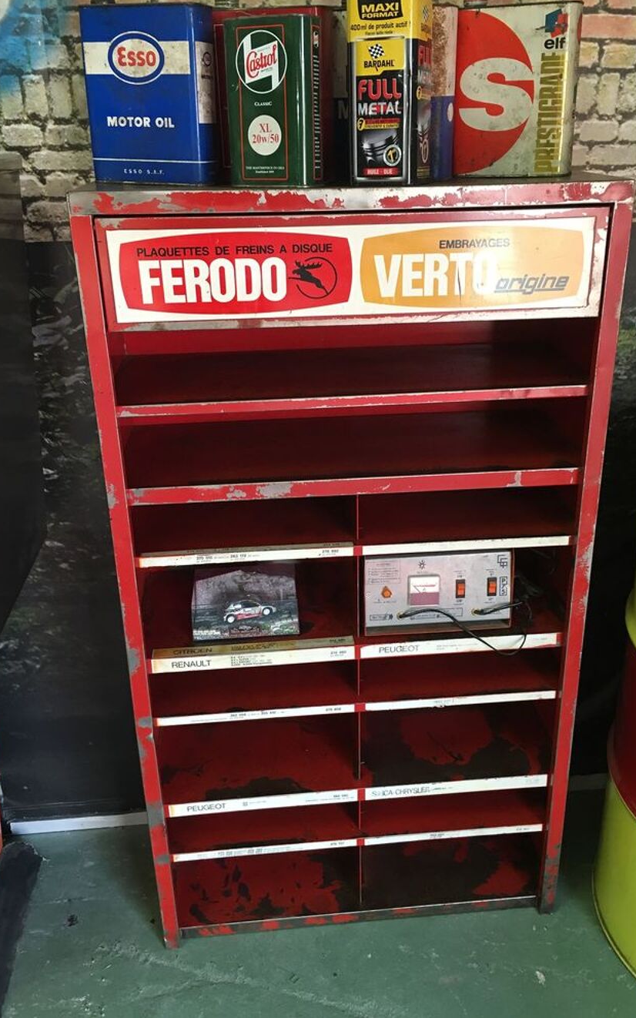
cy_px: 506
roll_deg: -0.7
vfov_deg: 61.2
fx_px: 860
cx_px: 326
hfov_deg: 40.6
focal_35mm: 31
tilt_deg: -22.7
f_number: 2.2
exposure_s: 1/17
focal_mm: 4.15
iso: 80
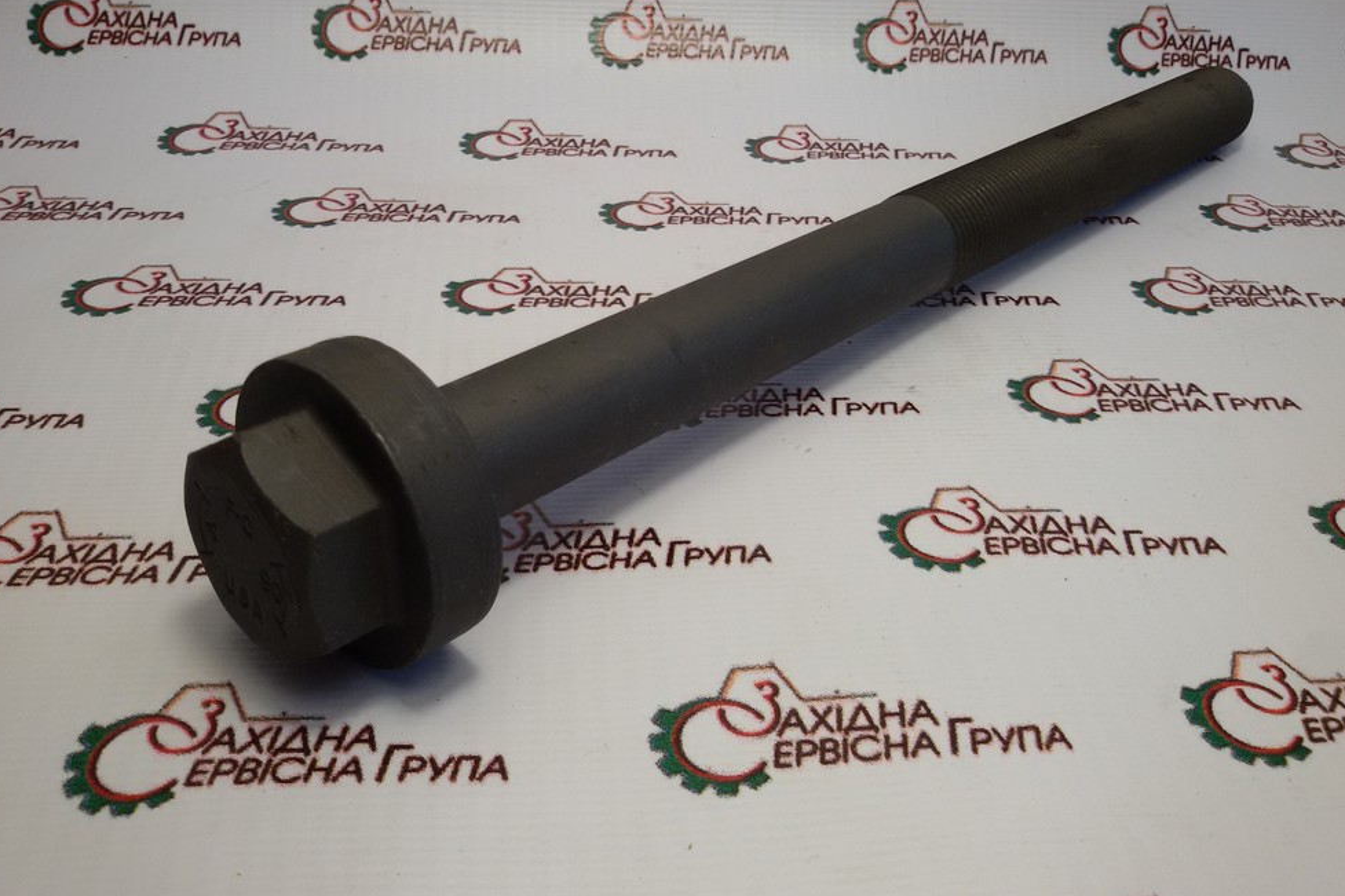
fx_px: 1233
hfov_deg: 57.2
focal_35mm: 33
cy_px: 390
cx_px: 672
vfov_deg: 39.9
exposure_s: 1/122
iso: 40
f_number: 2.4
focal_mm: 2.93
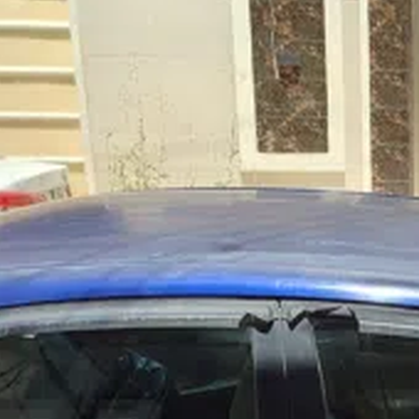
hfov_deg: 19.8
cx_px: 483
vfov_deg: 19.8
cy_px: 478
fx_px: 1137
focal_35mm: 83
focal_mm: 5.95
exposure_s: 1/531
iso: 50
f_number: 1.89
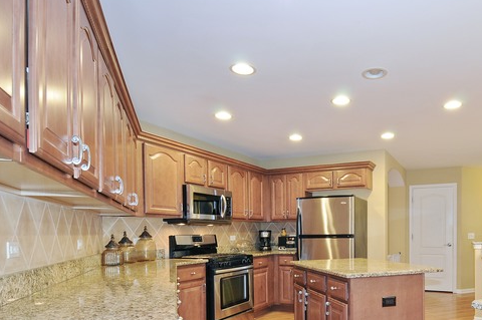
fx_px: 321
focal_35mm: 24
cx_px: 318
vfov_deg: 52.2
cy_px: 208
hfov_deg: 71.8
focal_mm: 12
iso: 320
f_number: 8
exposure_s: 1/3
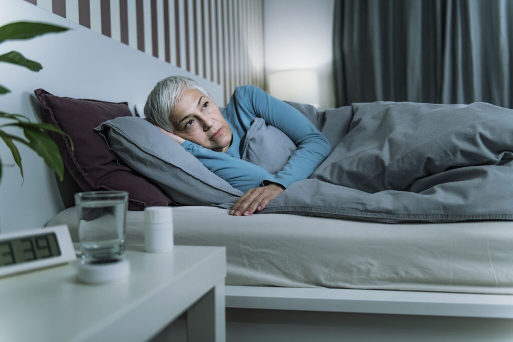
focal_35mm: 36
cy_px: 171
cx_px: 256
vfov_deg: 36.9
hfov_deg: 53.1
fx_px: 513
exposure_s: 1/160
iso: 64
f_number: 2.8
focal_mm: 36
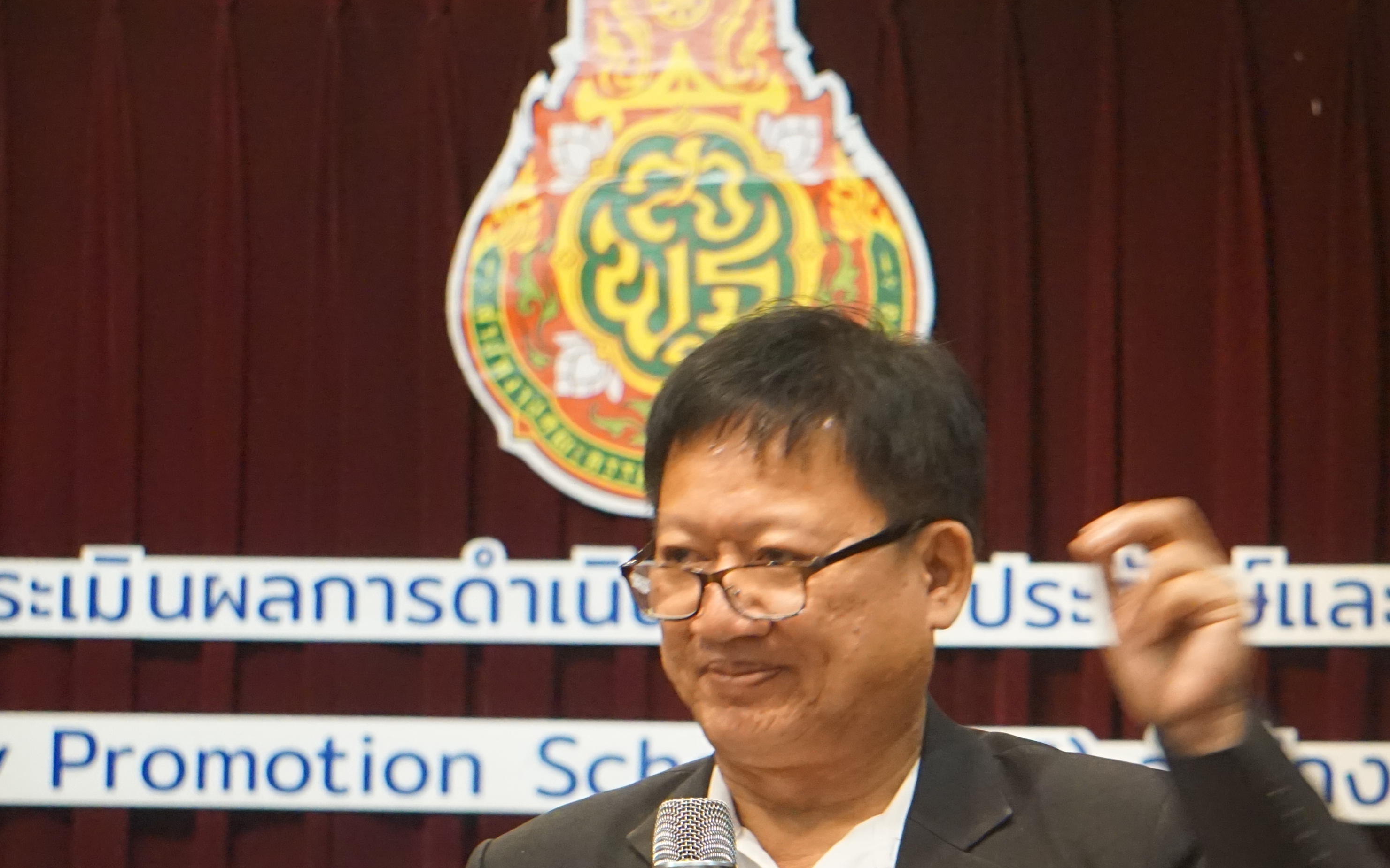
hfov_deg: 7.5
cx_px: 777
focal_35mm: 279
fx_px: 10568
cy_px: 787
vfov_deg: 4.7
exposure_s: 1/50
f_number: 5
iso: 3200
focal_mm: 90
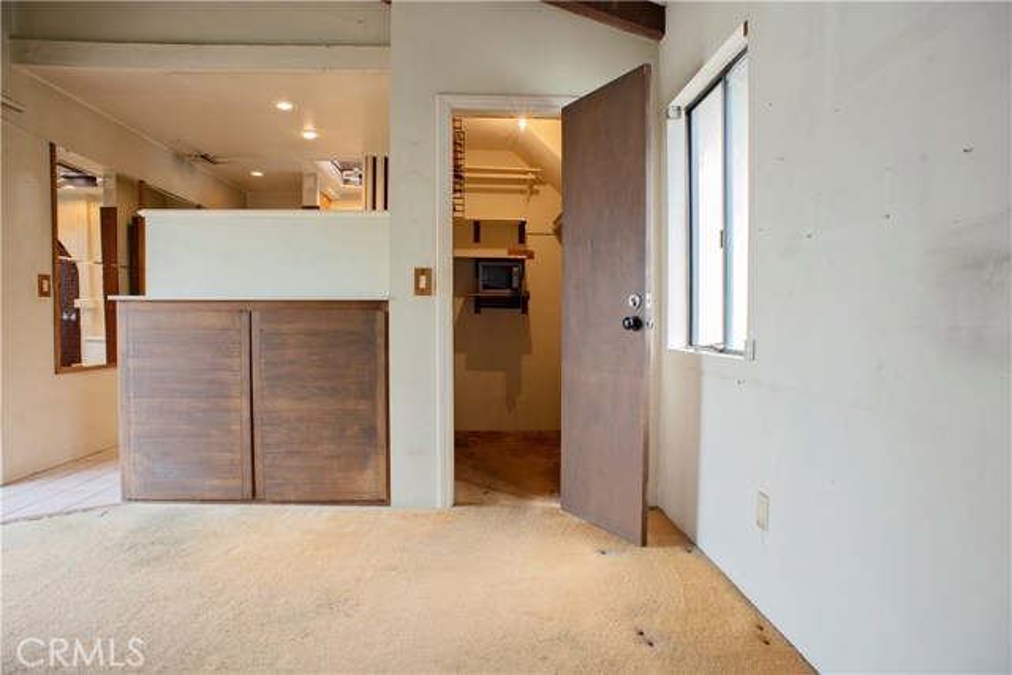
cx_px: 506
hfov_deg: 84.0
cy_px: 338
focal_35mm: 20
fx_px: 562
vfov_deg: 62.0
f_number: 8
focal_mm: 20
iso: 400
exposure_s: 1/15
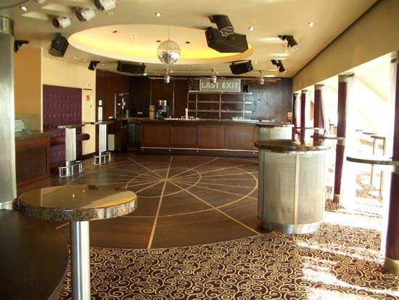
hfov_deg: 52.6
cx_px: 200
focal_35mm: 35
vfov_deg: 40.7
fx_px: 404
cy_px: 150
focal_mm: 5.8
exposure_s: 1/60
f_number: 2.6
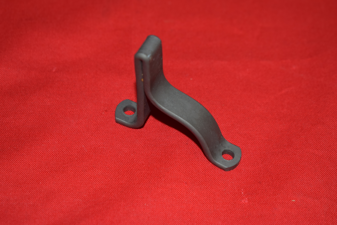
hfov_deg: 24.6
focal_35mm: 82
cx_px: 168
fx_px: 772
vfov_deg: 16.6
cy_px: 112
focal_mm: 55
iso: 160
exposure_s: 1/25
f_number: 5.6
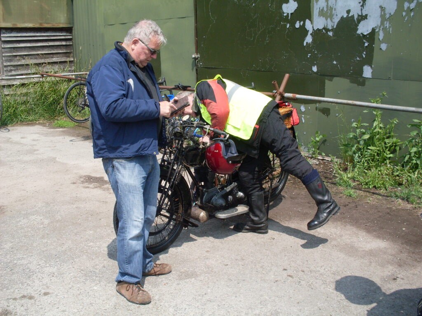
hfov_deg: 49.0
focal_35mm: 38
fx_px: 463
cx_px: 211
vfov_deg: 37.7
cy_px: 158
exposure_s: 1/180
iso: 80
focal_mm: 6.3
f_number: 8.4
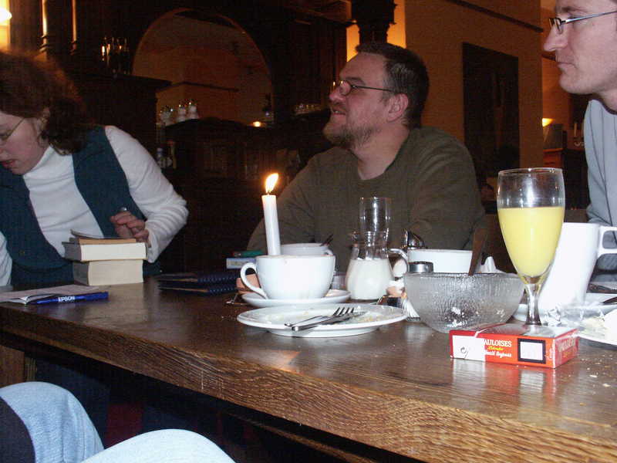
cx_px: 308
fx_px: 570
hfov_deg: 56.8
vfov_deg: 44.2
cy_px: 232
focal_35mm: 32
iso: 800
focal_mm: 8.27
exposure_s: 1/45
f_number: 4.5
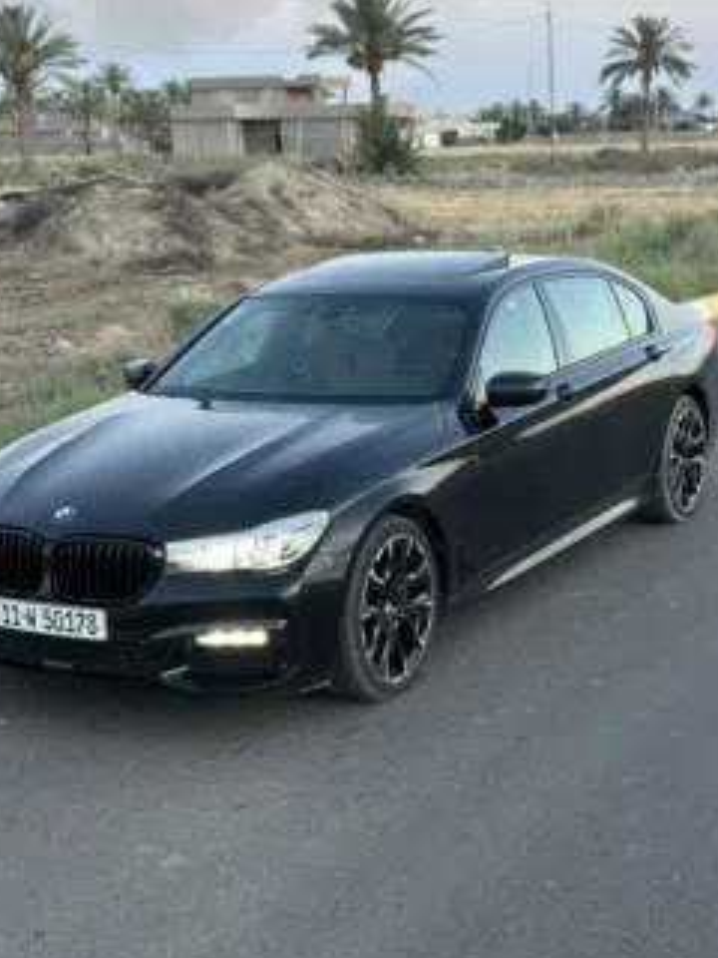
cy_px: 449
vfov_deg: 32.2
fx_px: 1659
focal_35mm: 60
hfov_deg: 24.4
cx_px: 353
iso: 125
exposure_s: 1/56
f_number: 1.78
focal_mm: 6.86
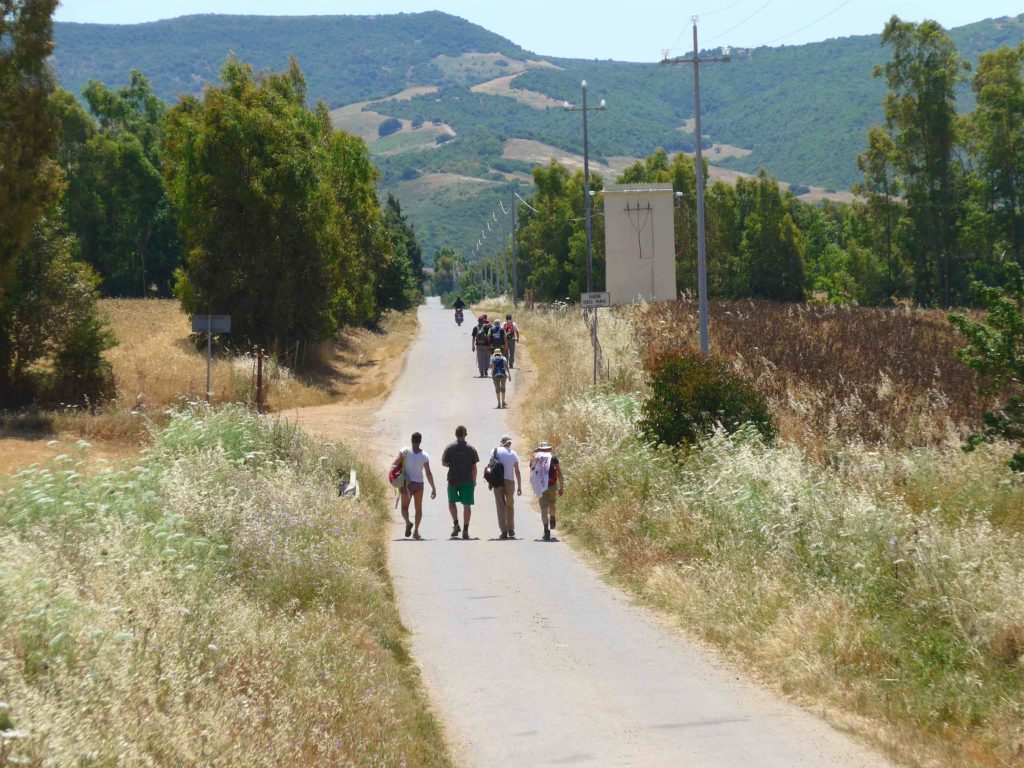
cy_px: 384
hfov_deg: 12.6
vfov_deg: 9.5
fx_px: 4644
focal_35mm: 157
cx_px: 512
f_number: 5.5
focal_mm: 30.5
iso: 80
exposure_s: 1/320
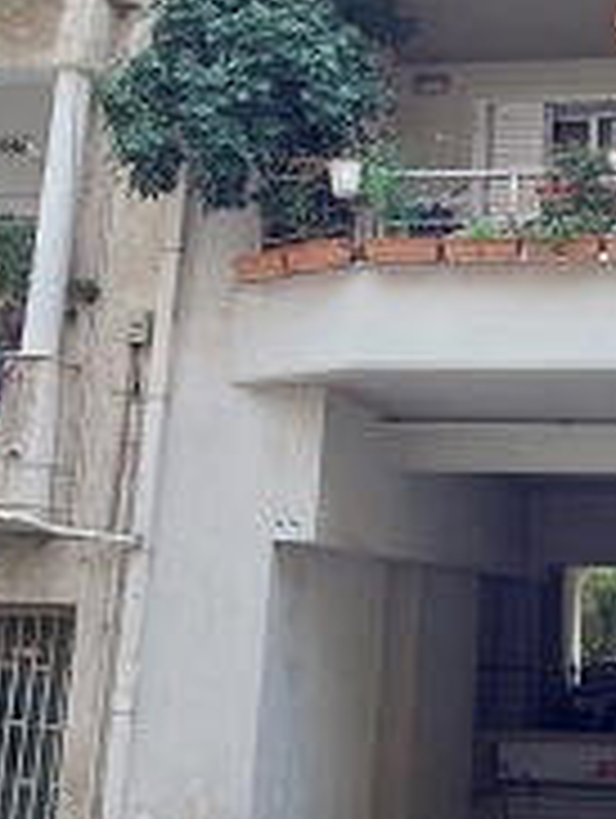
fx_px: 1349
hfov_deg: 24.8
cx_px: 571
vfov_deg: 33.1
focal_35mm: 57
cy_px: 202
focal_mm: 4
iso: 25
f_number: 1.8
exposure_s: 1/210
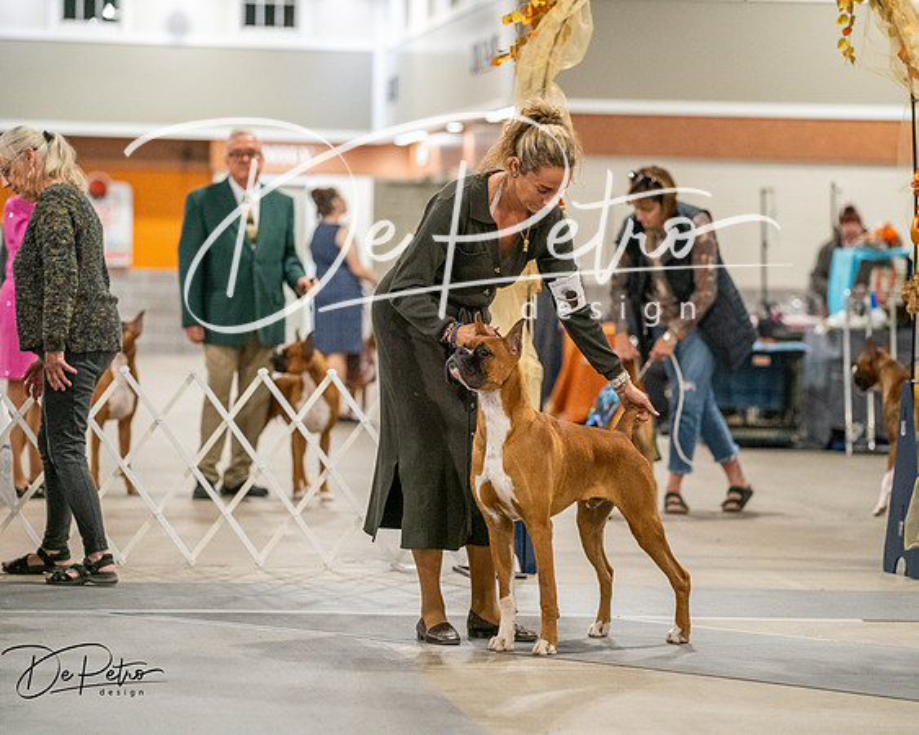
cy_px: 368
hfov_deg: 12.2
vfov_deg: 9.8
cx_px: 460
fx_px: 4287
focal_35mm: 158
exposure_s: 1/250
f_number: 3.5
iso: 6400
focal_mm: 140
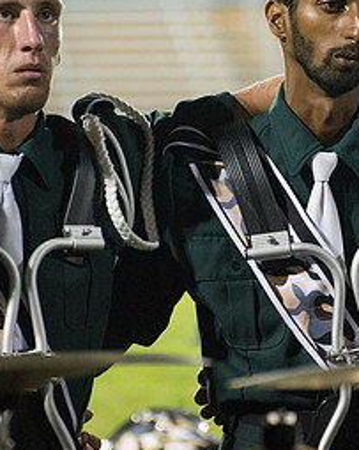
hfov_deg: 3.2
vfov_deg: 4.0
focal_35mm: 480
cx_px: 381
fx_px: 6379
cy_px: 113
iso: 9000
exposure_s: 1/160
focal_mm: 195
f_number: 5.3
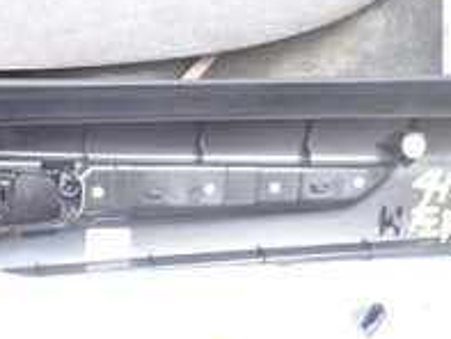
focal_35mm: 76
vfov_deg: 18.9
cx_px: 55
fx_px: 991
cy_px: 337
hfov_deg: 25.0
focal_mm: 4.5
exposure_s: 1/30
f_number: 2
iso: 200
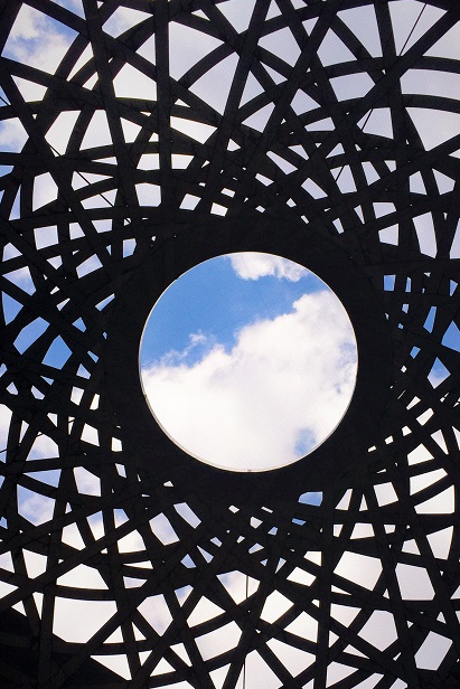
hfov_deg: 28.1
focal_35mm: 48
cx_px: 233
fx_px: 919
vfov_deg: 40.8
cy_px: 433
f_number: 2.2
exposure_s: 1/3597
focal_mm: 4.15
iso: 32
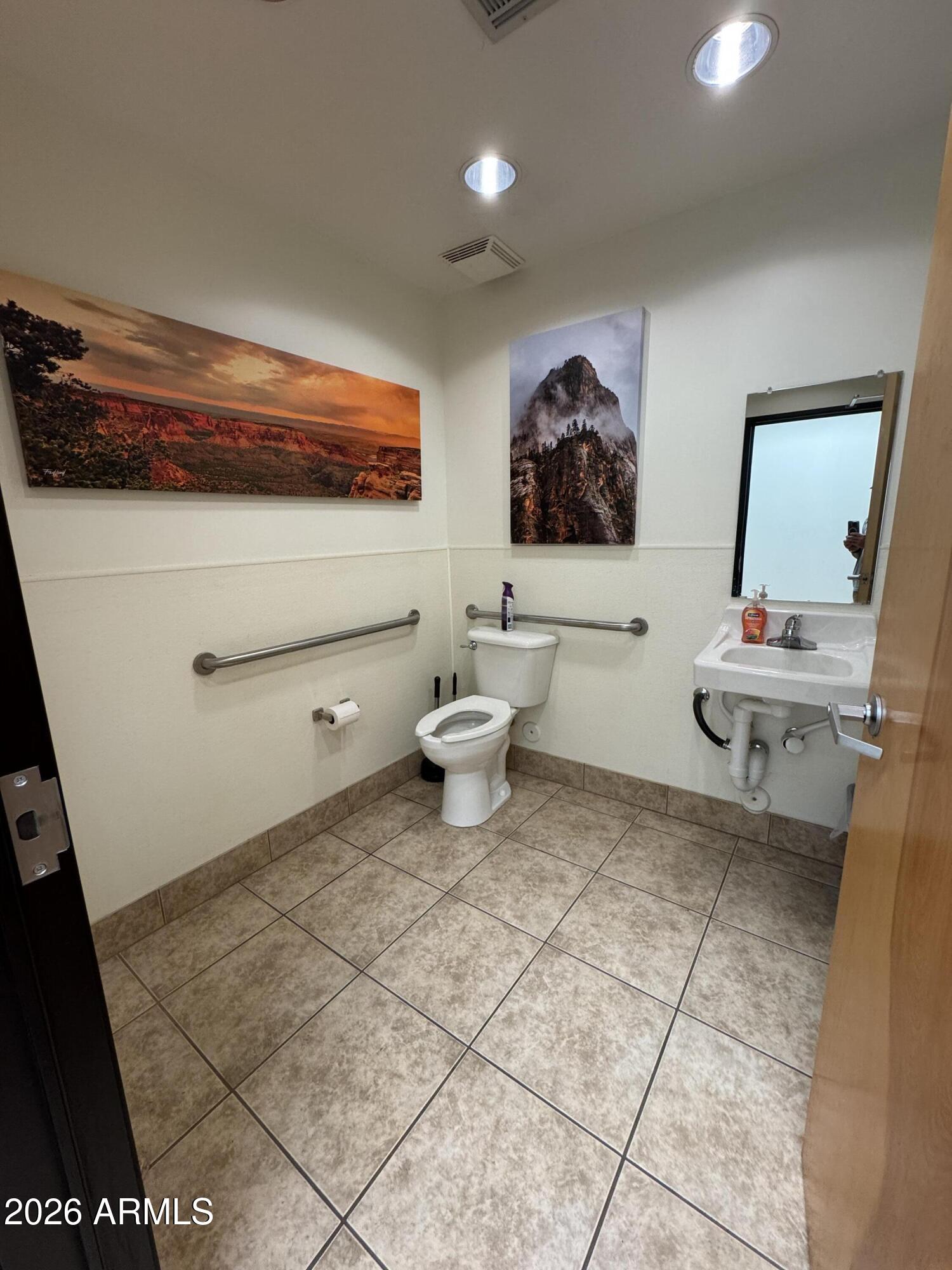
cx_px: 476
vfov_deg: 102.1
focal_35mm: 14
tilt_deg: -12.6
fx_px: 513
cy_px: 635
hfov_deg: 85.7
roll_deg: +2.2
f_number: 2.2
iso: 200
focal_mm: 2.22
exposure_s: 1/60
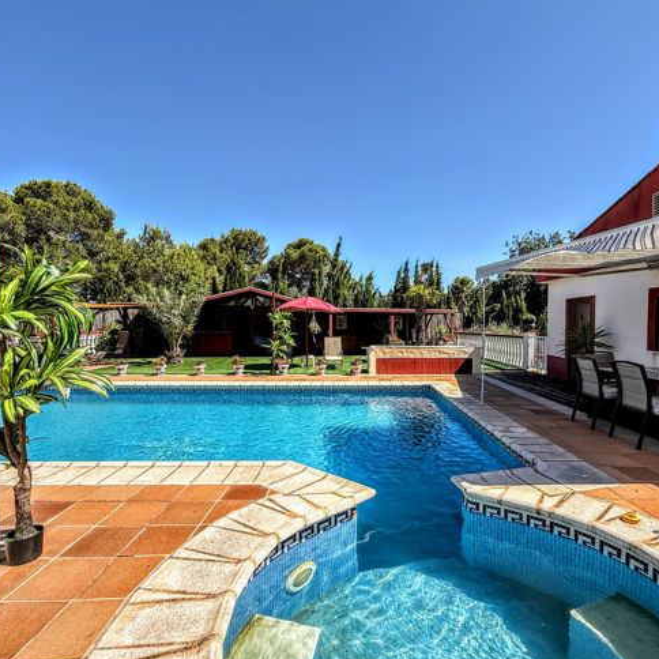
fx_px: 388
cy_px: 336
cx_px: 357
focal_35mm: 18
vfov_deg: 80.7
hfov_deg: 80.6
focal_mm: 2.22
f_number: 2.2
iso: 50
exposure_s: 1/1795
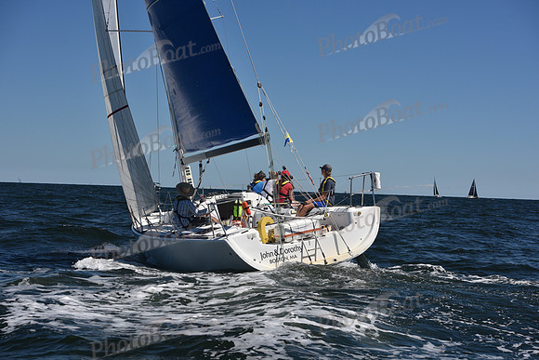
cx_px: 270
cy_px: 180
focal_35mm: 70
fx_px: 1048
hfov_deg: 28.8
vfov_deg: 19.5
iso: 200
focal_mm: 70
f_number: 6.3
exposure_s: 1/800
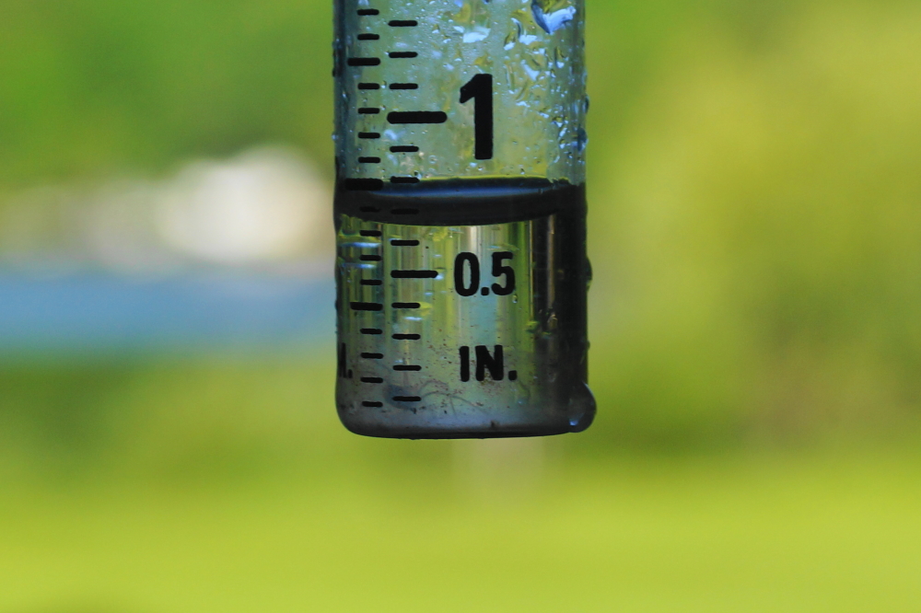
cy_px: 306
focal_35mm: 82
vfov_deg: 16.5
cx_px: 460
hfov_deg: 24.6
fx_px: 2110
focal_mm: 55
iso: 100
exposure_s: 1/125
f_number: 7.1
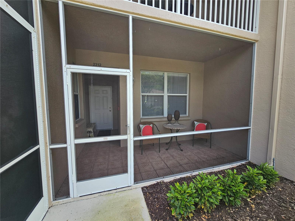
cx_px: 148
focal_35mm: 13
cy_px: 110
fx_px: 111
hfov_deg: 106.2
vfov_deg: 89.9
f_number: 2.2
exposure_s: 1/309
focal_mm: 2.2
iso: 50
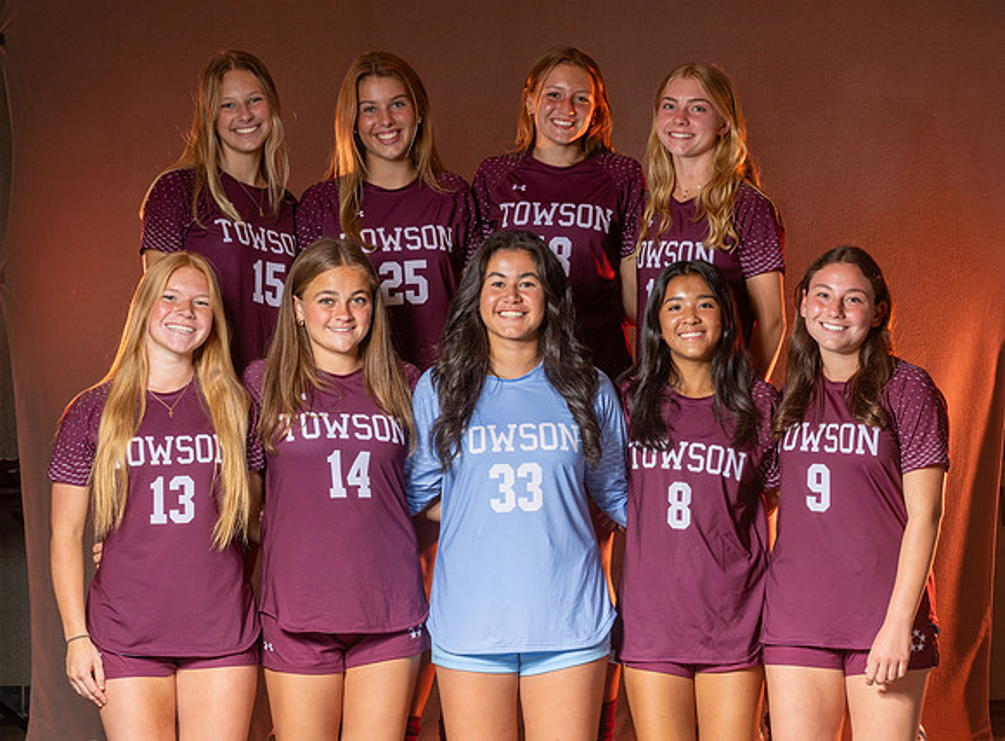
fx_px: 2762
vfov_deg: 15.3
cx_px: 515
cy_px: 431
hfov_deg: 20.6
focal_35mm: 96
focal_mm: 70
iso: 80
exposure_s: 1/200
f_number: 8
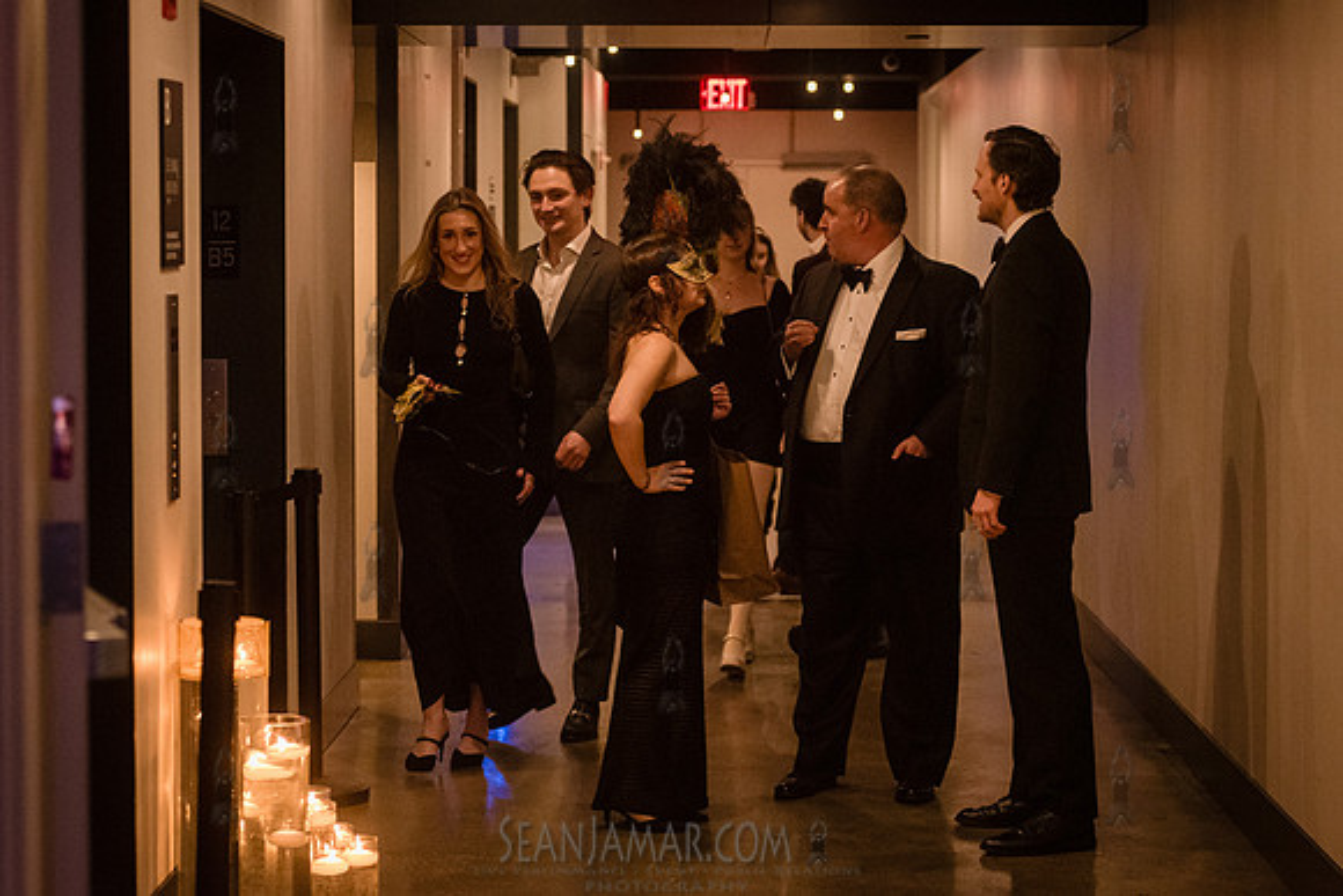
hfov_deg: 24.0
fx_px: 3159
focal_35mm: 85
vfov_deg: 16.1
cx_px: 672
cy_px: 448
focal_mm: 80
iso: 8000
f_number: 3.5
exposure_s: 1/160
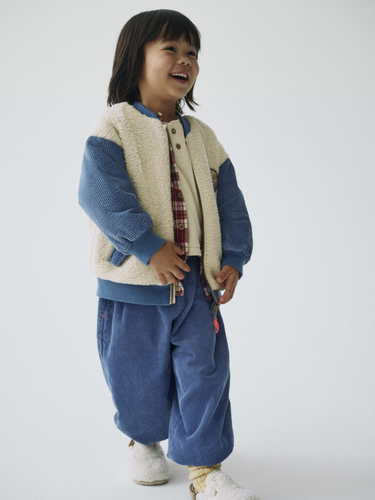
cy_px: 250
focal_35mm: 50
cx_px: 188
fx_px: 722
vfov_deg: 38.2
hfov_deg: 29.1
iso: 320
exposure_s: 1/125
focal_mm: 63
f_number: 5.6
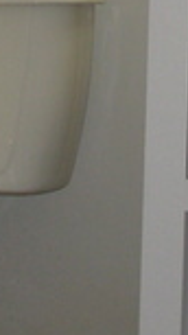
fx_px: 1596
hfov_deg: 6.7
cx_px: 111
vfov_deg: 11.5
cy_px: -139
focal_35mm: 180
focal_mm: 6.3
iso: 50
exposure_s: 1/32
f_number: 2.9
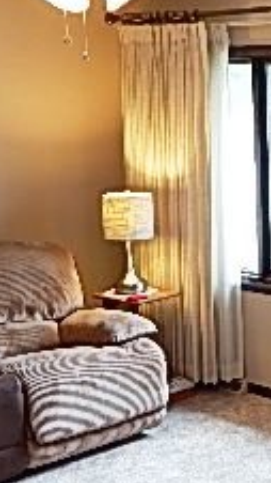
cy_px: 256
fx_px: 908
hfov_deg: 15.5
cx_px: 420
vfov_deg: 29.7
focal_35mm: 71
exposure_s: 1/30
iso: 125
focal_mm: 4
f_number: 3
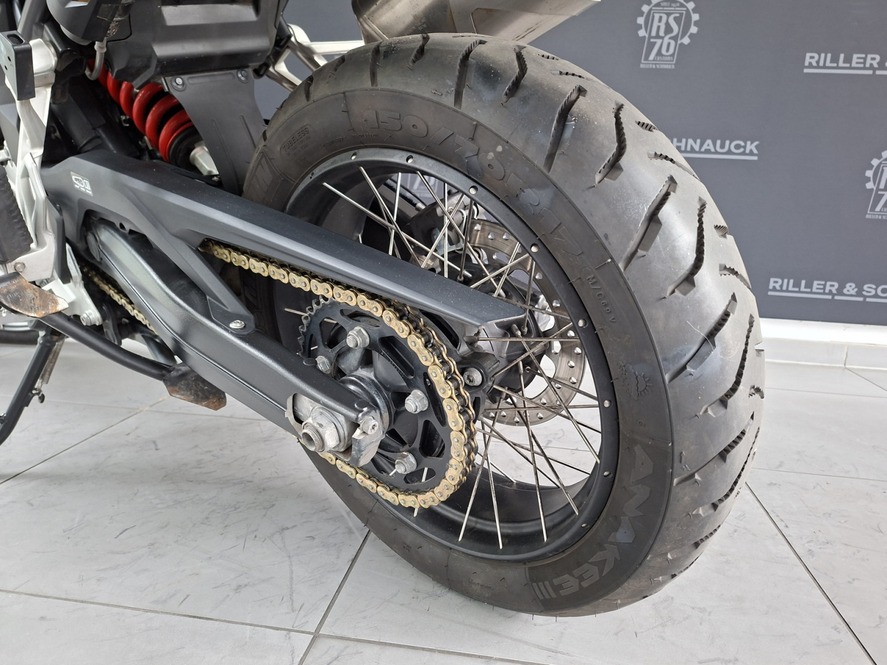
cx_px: 444
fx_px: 589
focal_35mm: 23
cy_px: 332
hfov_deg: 73.9
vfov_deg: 58.9
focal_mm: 5.54
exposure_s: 1/60
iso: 320
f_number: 1.8
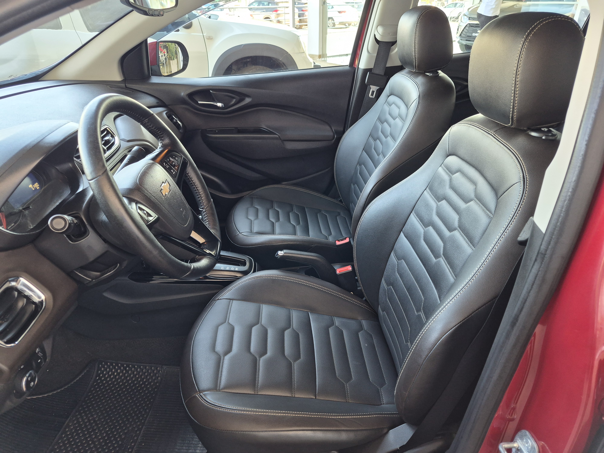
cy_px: 226
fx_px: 401
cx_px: 302
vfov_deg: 58.9
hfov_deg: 73.9
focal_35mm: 23
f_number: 1.8
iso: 320
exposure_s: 1/120
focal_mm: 5.4
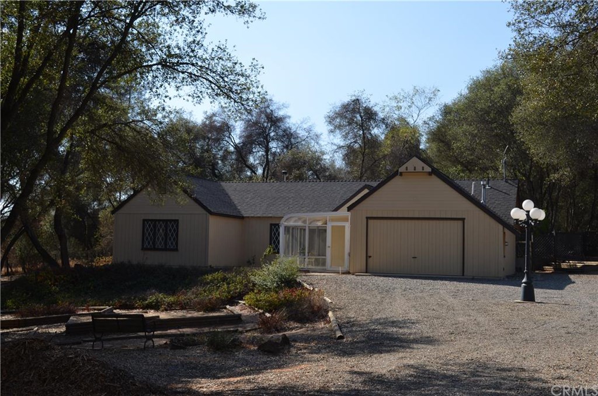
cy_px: 198
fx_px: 796
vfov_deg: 27.9
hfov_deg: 41.2
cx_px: 299
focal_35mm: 48
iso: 100
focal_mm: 32
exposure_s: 1/200
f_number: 8
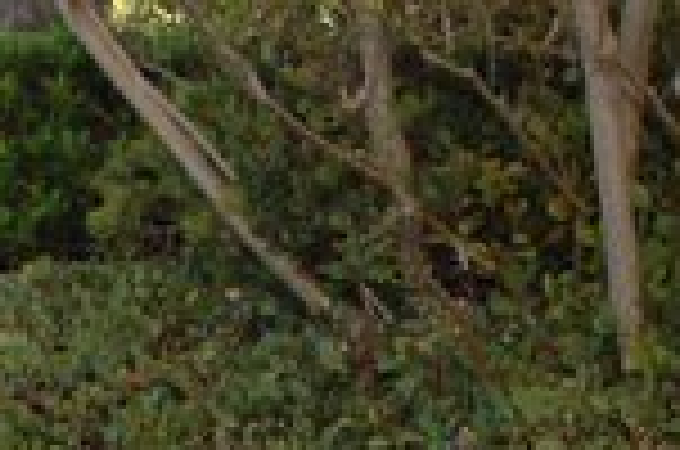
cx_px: -90
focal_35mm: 204
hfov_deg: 10.0
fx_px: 3845
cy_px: 880
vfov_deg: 6.5
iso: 400
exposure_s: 1/160
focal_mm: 32
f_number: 6.3
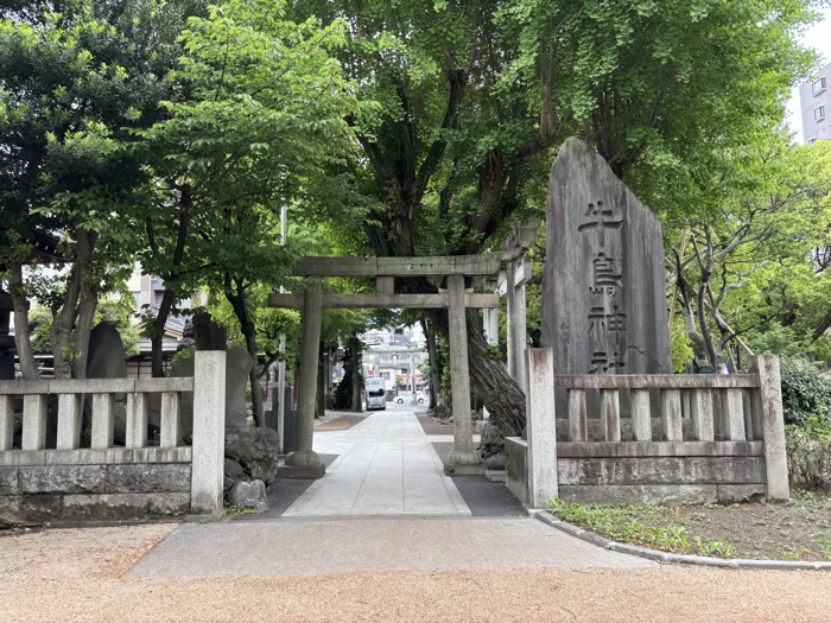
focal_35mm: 26
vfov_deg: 53.1
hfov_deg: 67.3
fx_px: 624
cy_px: 312
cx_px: 416
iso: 50
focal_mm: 5.96
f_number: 1.6
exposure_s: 1/283
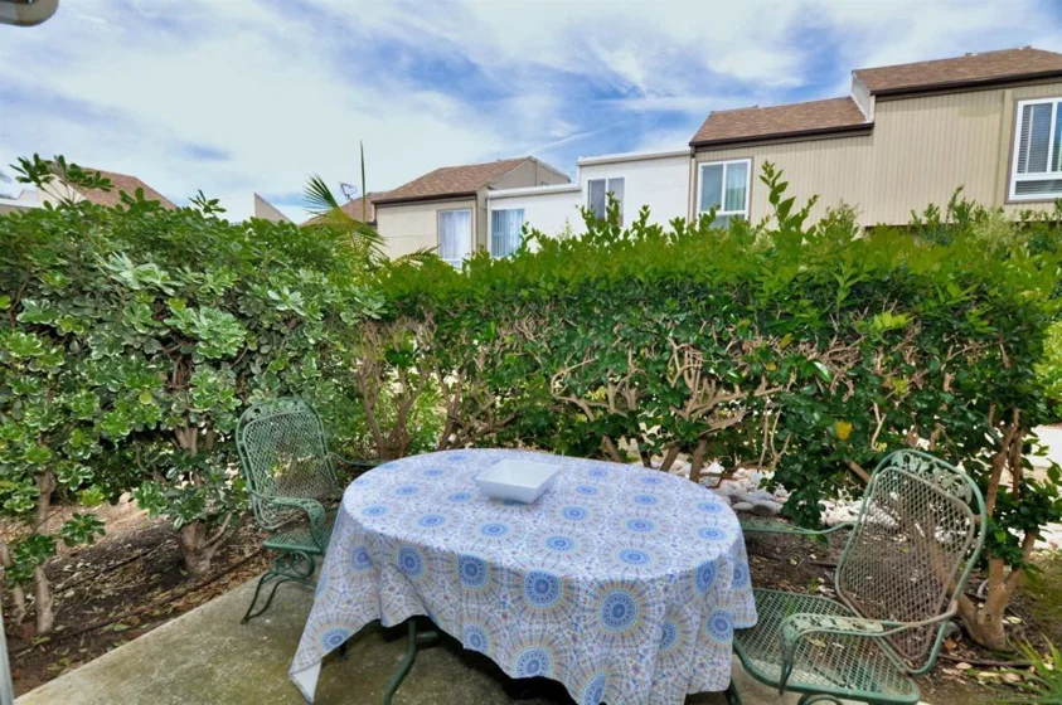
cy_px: 352
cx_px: 531
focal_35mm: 16
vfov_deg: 71.9
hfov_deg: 95.0
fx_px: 486
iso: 200
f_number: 6.3
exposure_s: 1/160
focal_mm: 11
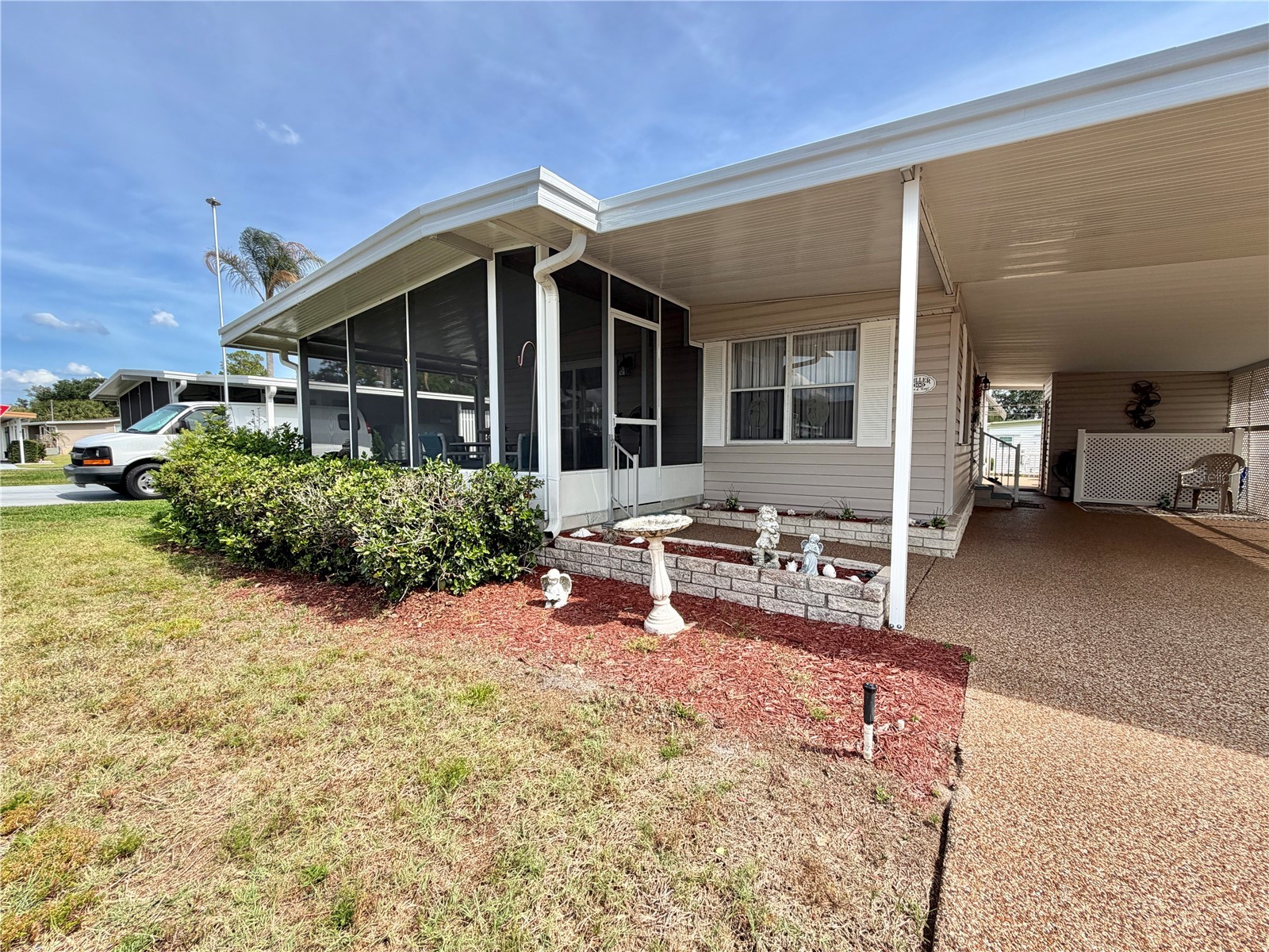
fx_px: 513
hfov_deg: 102.1
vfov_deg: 85.7
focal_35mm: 14
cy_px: 476
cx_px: 634
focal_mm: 2.22
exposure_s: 1/770
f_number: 2.2
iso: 32
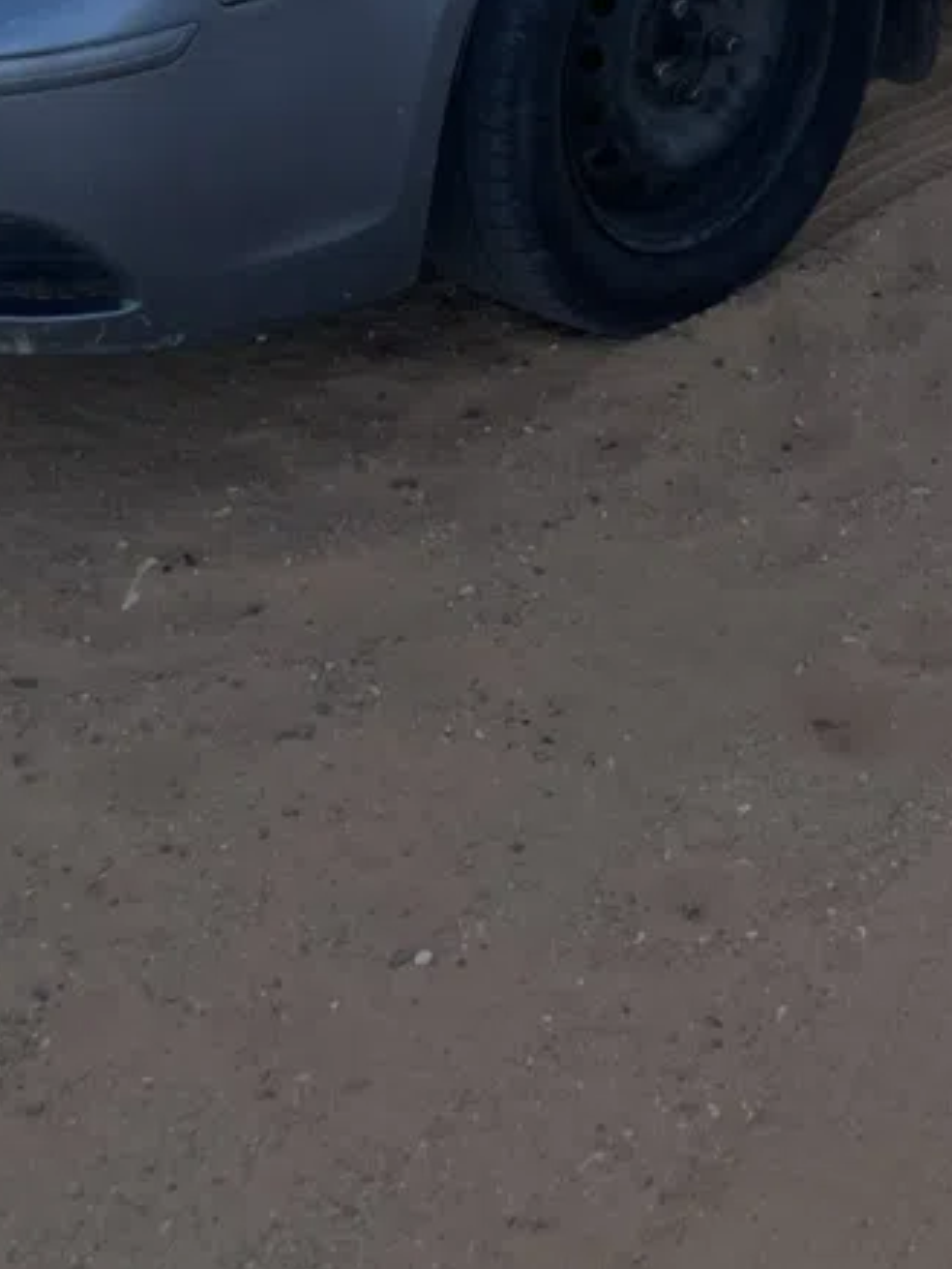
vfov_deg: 22.2
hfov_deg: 18.5
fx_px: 2859
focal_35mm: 78
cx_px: 885
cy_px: -425
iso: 32
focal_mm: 5.1
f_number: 1.6
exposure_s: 1/1420
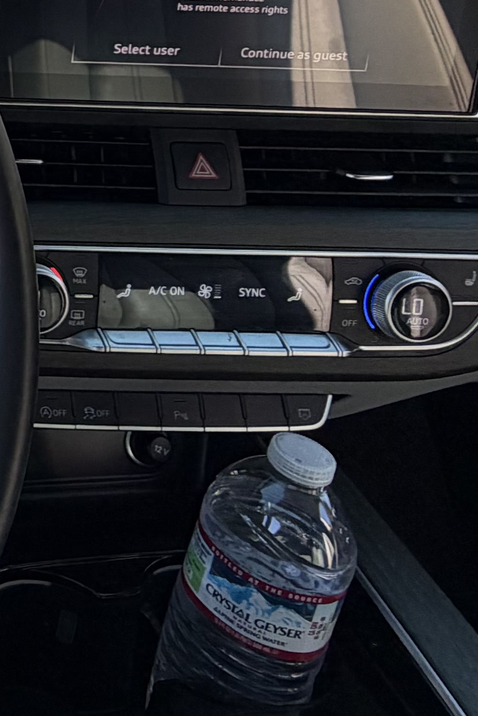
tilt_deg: -13.5
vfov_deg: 33.3
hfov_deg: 18.6
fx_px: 1075
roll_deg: +1.2
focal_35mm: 54
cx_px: -418
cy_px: -20
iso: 50
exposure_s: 1/344
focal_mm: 2.22
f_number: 2.2
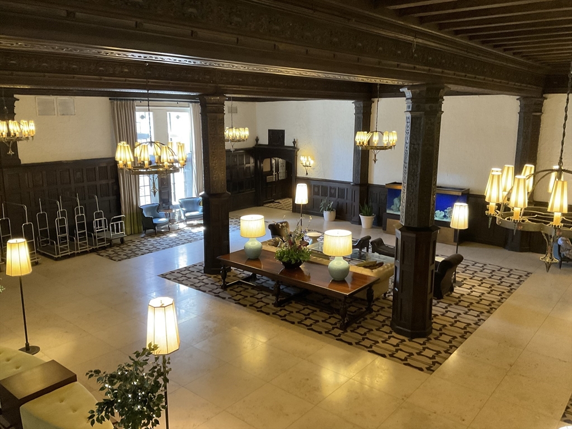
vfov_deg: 48.2
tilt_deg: -12.0
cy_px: 214
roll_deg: -0.3
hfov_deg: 61.7
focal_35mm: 29
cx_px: 286
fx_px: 479
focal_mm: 3
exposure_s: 1/30
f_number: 1.8
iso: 250
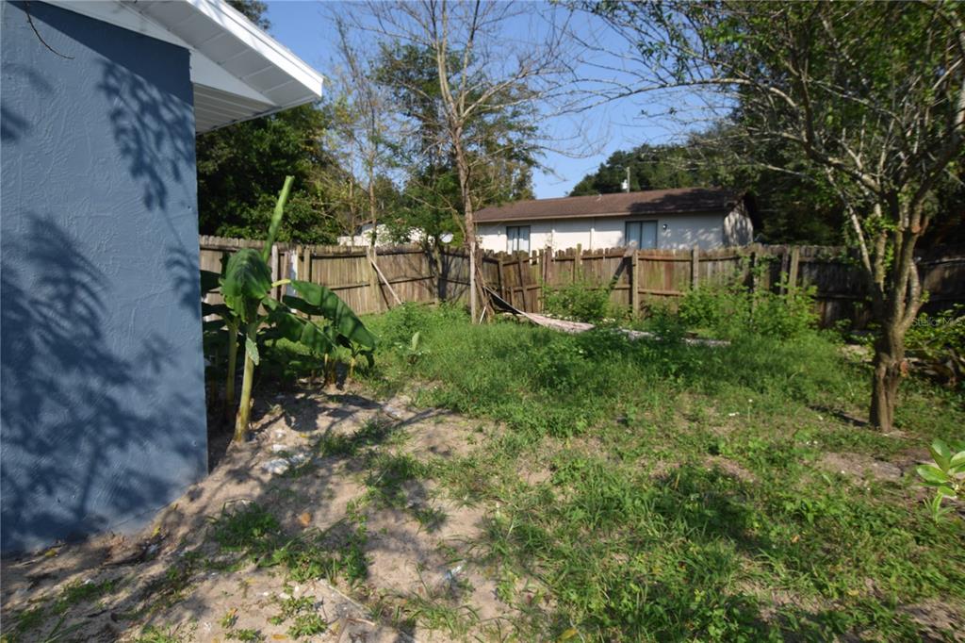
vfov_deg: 63.2
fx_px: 523
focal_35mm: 20
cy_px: 322
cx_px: 482
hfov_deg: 85.4
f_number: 9
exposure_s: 1/200
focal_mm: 13
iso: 100
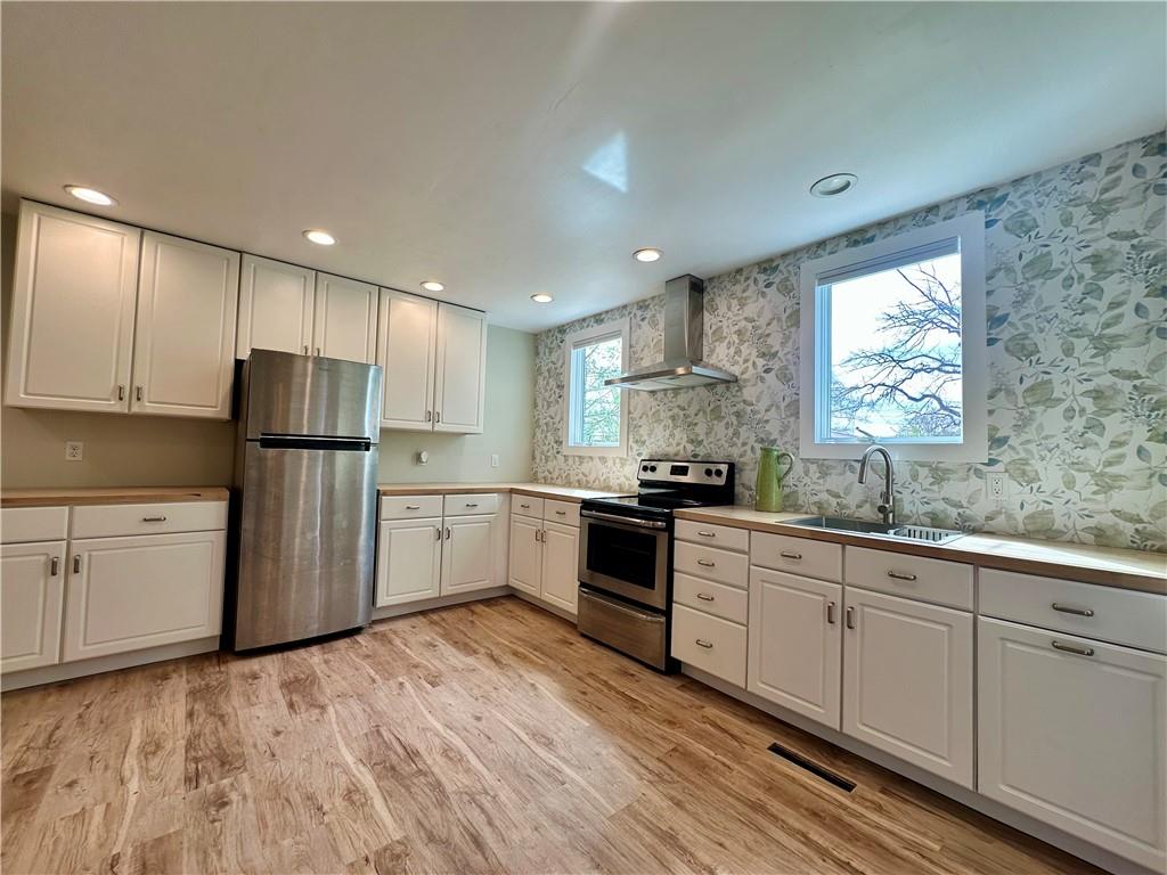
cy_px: 438
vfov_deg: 85.7
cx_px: 584
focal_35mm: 14
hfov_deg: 102.1
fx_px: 472
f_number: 2.2
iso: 40
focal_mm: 2.22
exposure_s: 1/137
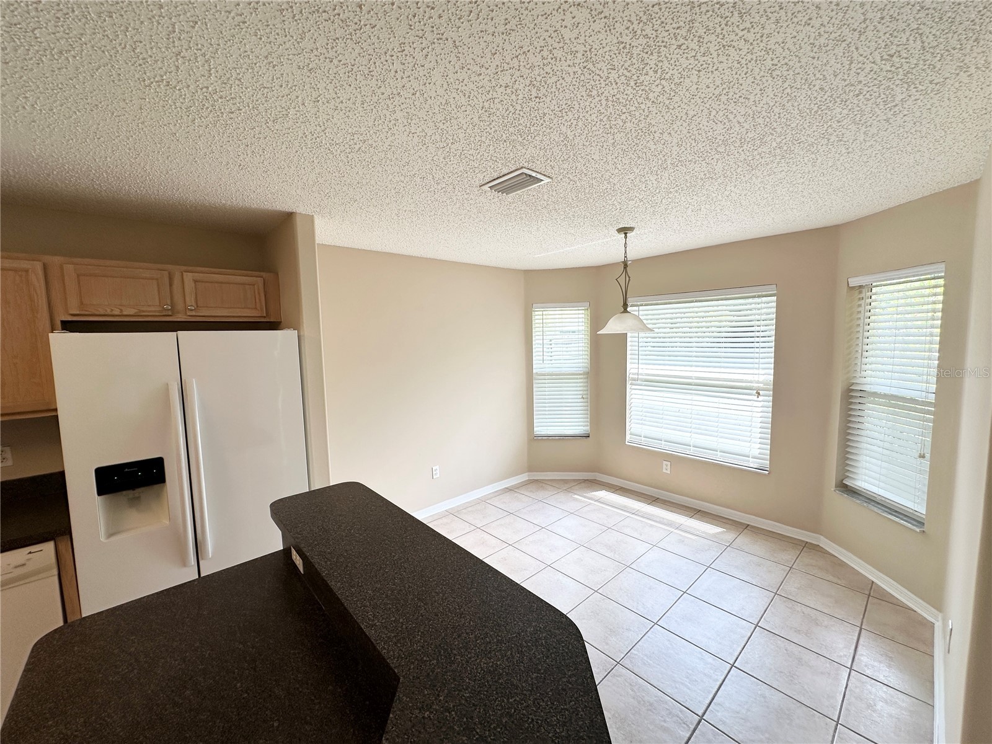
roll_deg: +1.0
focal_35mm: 14
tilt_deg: -5.6
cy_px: 372
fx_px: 401
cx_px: 496
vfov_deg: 85.7
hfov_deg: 102.1
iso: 40
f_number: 2.2
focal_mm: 2.22
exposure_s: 1/186
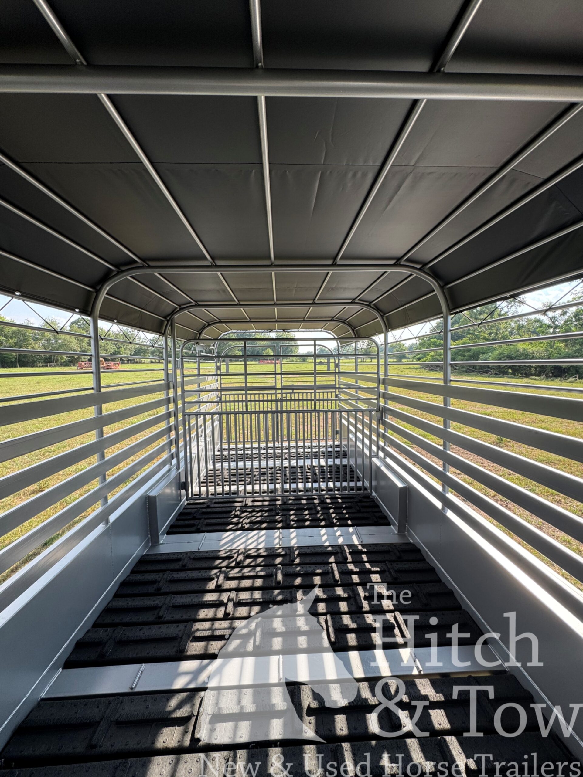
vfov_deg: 102.1
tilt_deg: -5.5
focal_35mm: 14
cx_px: 292
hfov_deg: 85.7
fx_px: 314
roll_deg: +0.3
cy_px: 388
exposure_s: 1/440
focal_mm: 2.22
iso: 40
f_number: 2.2
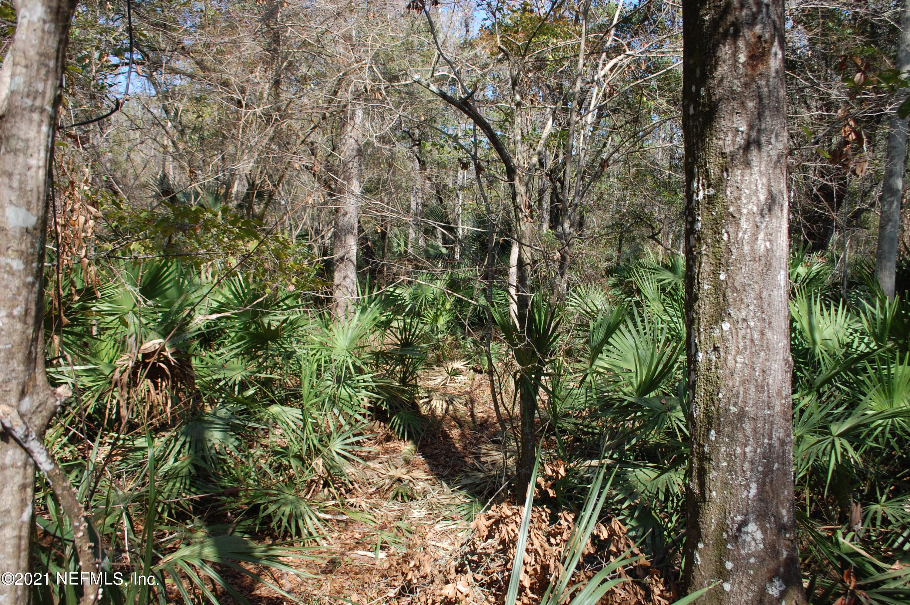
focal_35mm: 30
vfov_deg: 43.5
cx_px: 455
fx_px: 758
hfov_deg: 62.0
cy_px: 302
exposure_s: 1/200
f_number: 7.1
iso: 200
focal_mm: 20
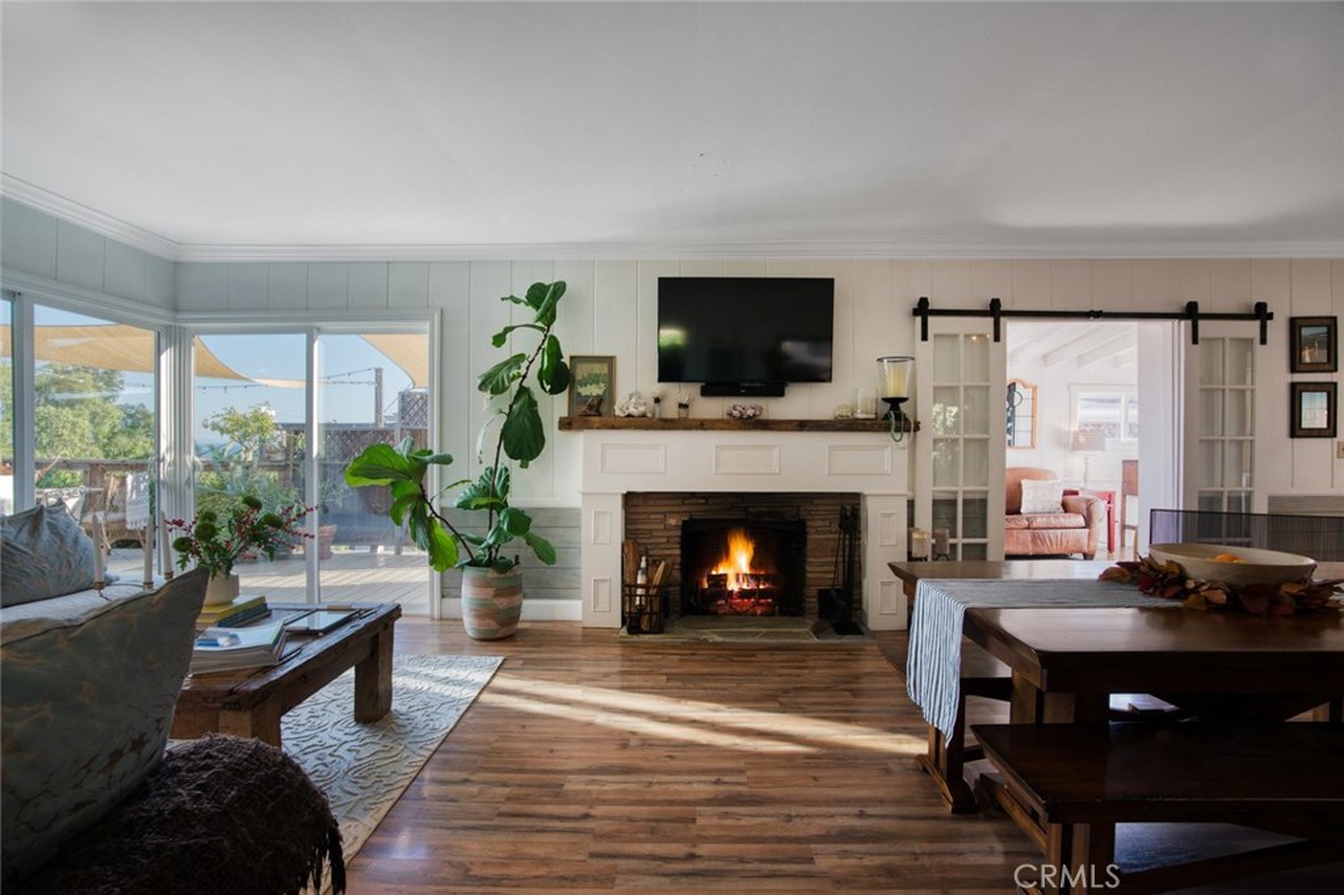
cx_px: 672
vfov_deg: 73.7
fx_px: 597
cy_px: 448
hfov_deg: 96.8
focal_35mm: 16
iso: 500
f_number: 9.5
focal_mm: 16
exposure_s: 1/15
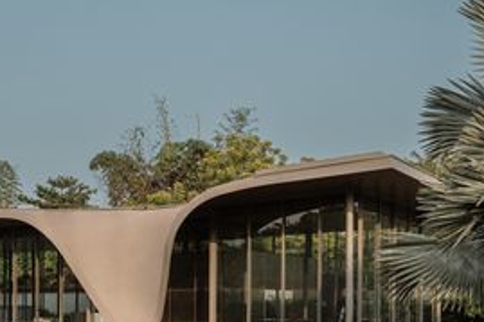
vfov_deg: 27.0
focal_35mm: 50
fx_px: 669
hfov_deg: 38.7
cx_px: 121
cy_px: 204
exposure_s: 1/60
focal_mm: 30.5
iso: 64
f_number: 10
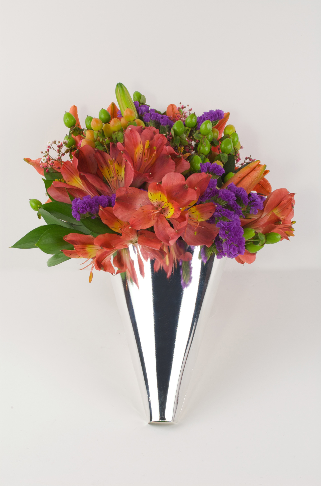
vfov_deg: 28.1
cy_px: 243
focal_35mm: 72
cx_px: 160
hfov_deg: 18.8
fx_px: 969
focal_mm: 48
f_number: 14
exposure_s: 1/125
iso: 200
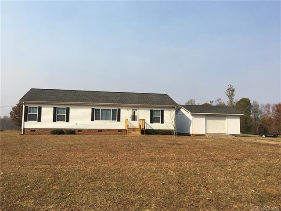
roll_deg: -0.4
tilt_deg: +4.4
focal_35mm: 29
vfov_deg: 48.2
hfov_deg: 61.7
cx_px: 140
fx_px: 235
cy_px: 106
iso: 25
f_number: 2.2
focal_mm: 4.15
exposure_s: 1/1748
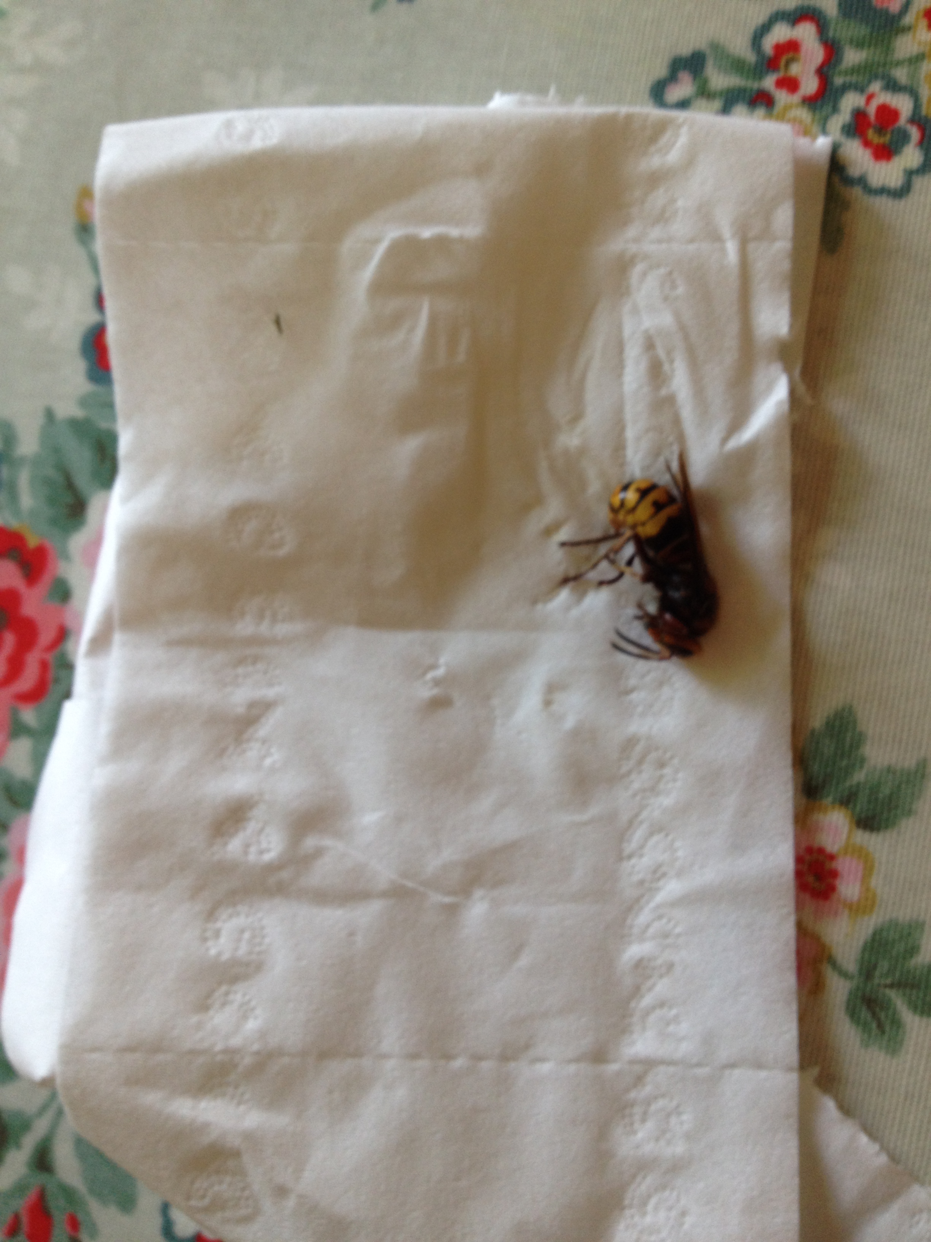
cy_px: 621
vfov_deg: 52.6
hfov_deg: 40.7
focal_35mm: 35
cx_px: 466
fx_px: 1255
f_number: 2.4
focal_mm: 4.28
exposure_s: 1/20
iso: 80
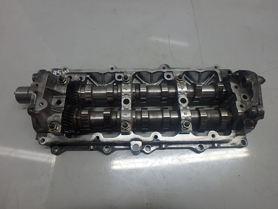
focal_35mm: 21
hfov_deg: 79.0
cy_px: 104
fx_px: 169
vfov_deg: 63.4
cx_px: 139
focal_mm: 3.7
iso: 200
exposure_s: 1/60
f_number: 3.5
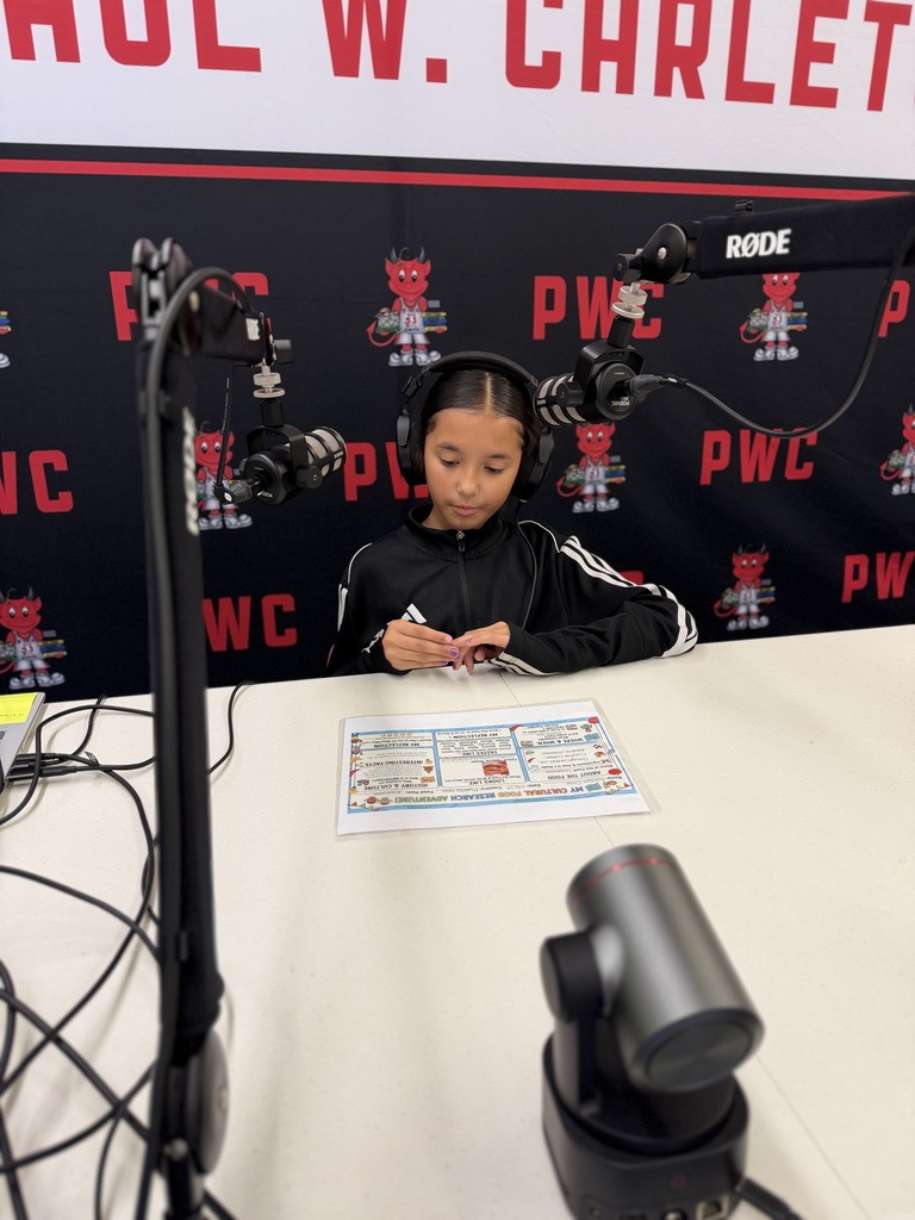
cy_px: 610
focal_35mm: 24
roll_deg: -0.2
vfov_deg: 71.6
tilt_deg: -19.6
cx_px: 458
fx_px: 846
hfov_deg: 56.8
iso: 200
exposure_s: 1/120
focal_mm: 6.76
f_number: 1.78
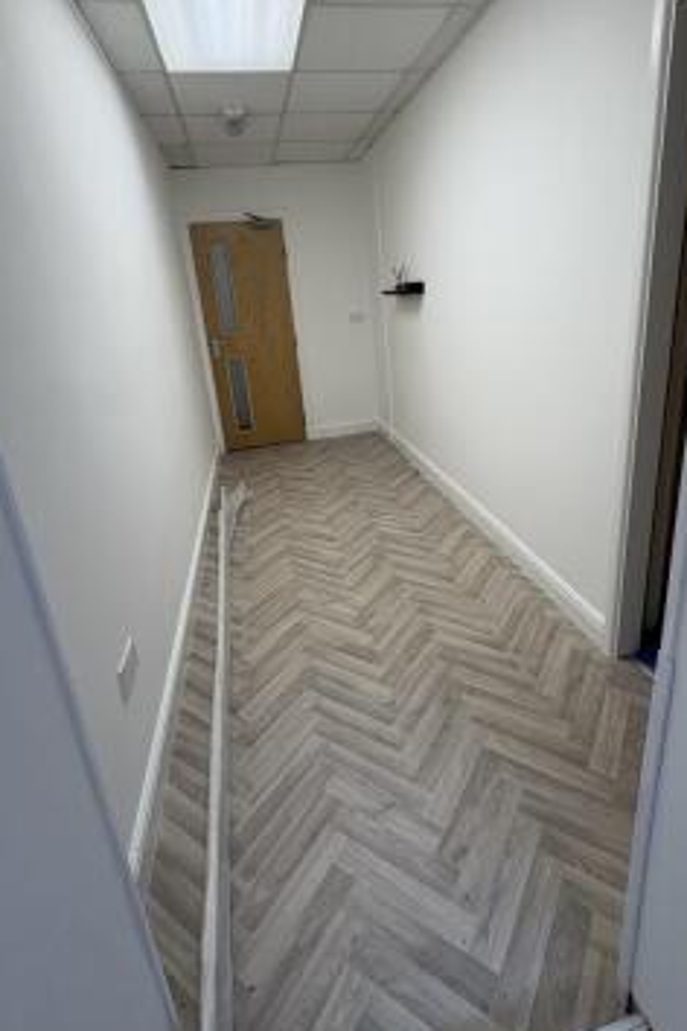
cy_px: 447
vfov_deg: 89.5
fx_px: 515
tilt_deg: -17.1
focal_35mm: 18
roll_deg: +4.5
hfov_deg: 67.3
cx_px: 361
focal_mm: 2.22
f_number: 2.2
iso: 80
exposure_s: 1/99
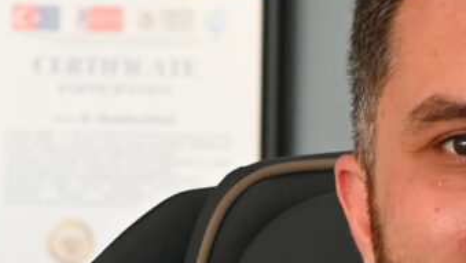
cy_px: 613
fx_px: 8307
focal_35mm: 672
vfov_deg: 1.8
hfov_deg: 3.2
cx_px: 533
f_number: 5
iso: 640
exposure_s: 1/200
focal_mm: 85
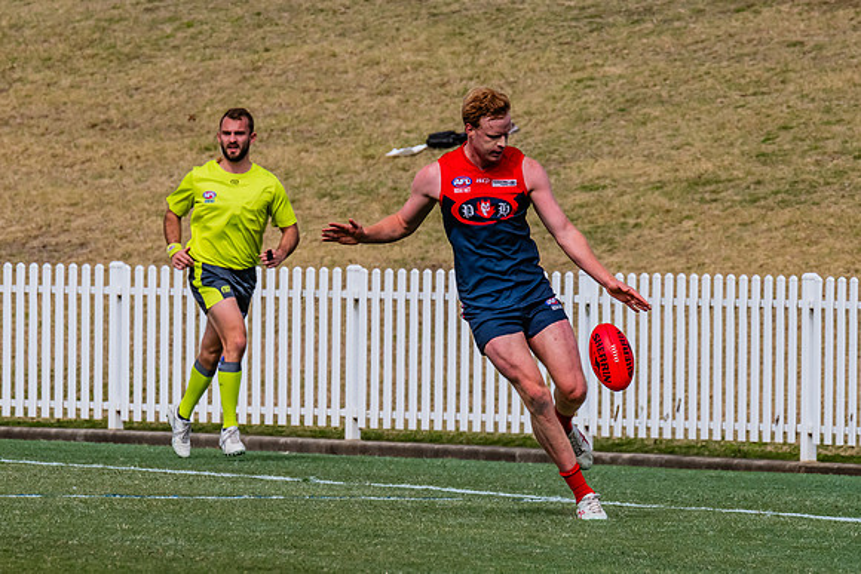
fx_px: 15655
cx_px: 492
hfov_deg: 3.2
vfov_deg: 2.1
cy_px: 355
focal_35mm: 654
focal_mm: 420
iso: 800
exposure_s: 1/2000
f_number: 11
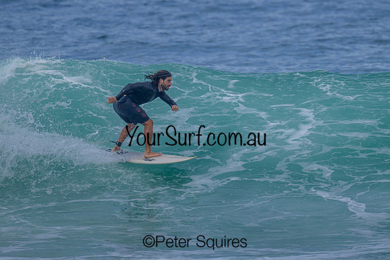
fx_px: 11666
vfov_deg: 1.3
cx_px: 199
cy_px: 92
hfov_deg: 1.9
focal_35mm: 1077
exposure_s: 1/2000
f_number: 11
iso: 720
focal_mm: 800
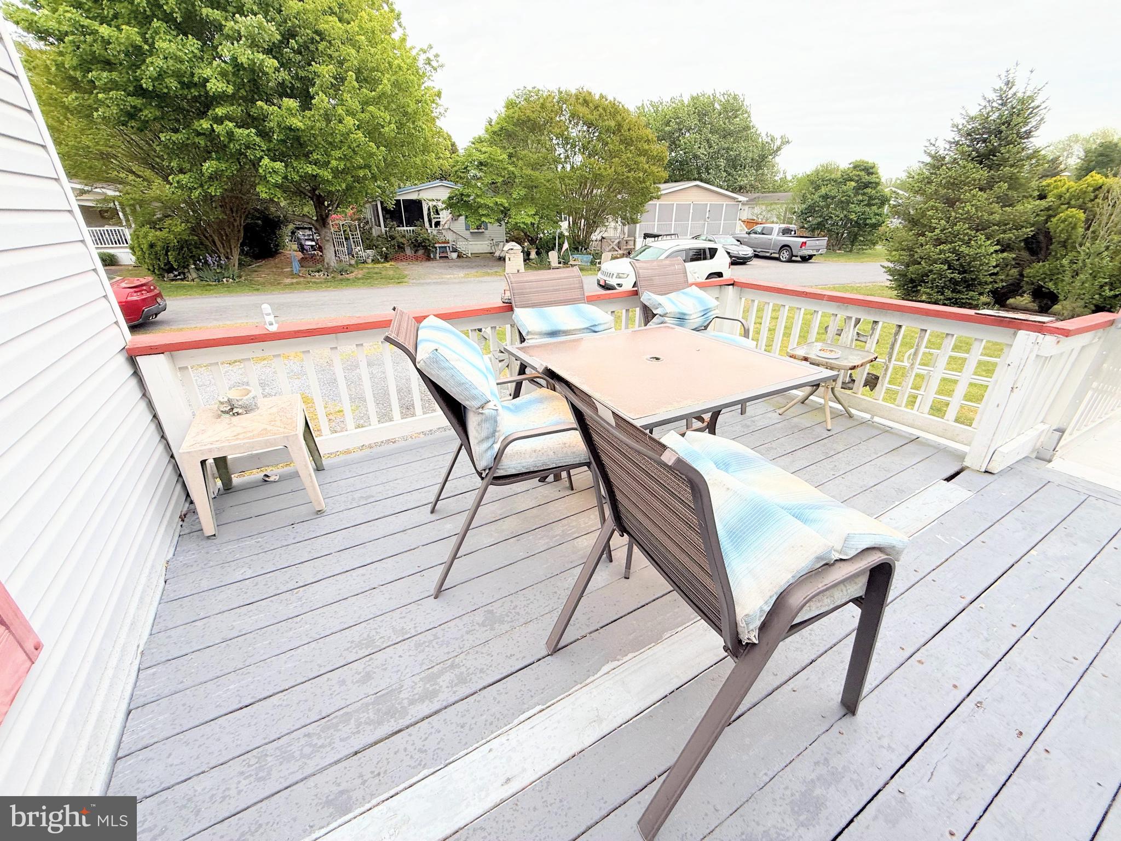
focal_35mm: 14
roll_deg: -0.8
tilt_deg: -25.0
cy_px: 420
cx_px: 560
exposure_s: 1/298
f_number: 2.2
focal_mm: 2.22
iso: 50
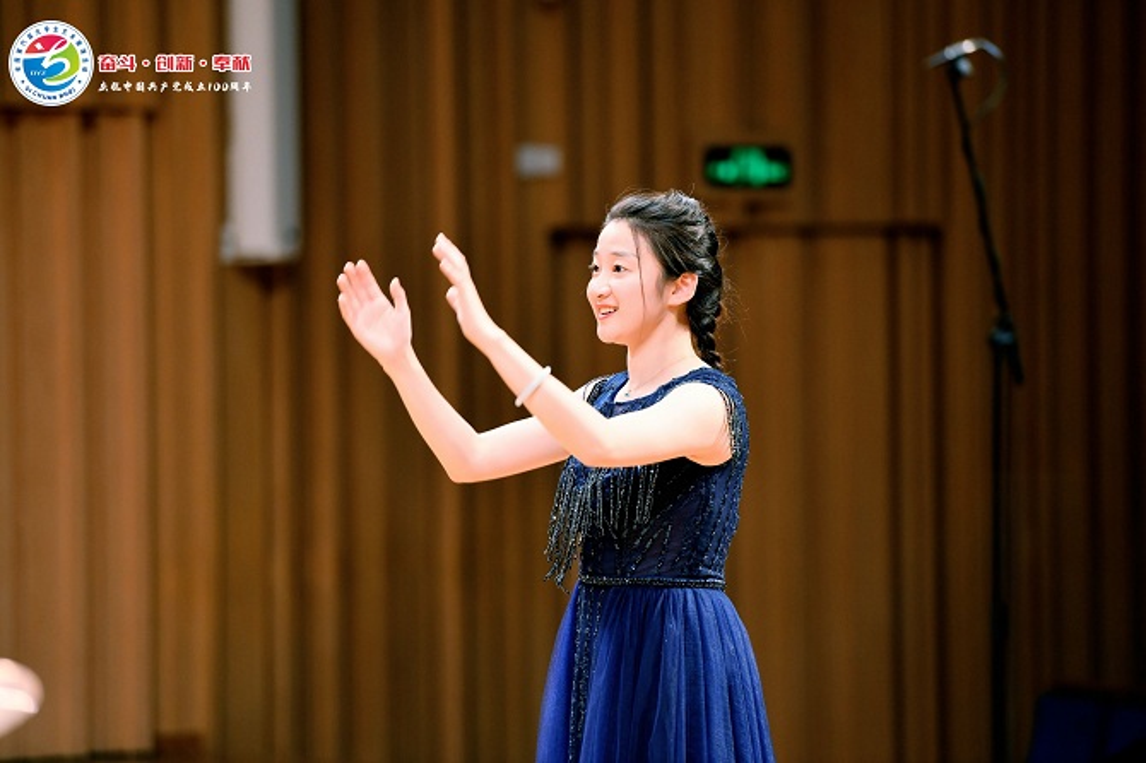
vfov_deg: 6.9
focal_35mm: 200
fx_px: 6363
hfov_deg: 10.3
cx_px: 573
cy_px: 382
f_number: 3.5
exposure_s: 1/200
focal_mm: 200
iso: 1000
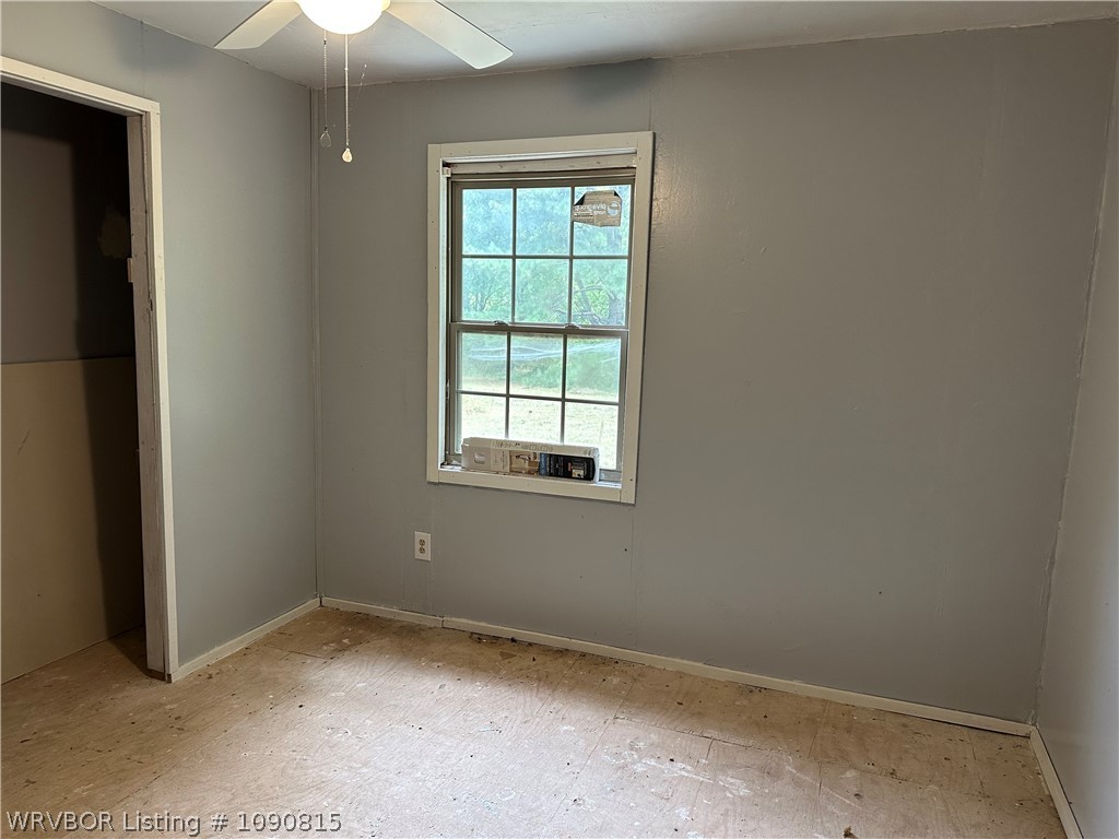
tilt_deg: -8.4
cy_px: 420
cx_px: 560
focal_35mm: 24
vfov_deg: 56.8
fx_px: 776
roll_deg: -1.2
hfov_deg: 71.6
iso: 200
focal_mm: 6.86
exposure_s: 1/60
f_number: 1.78
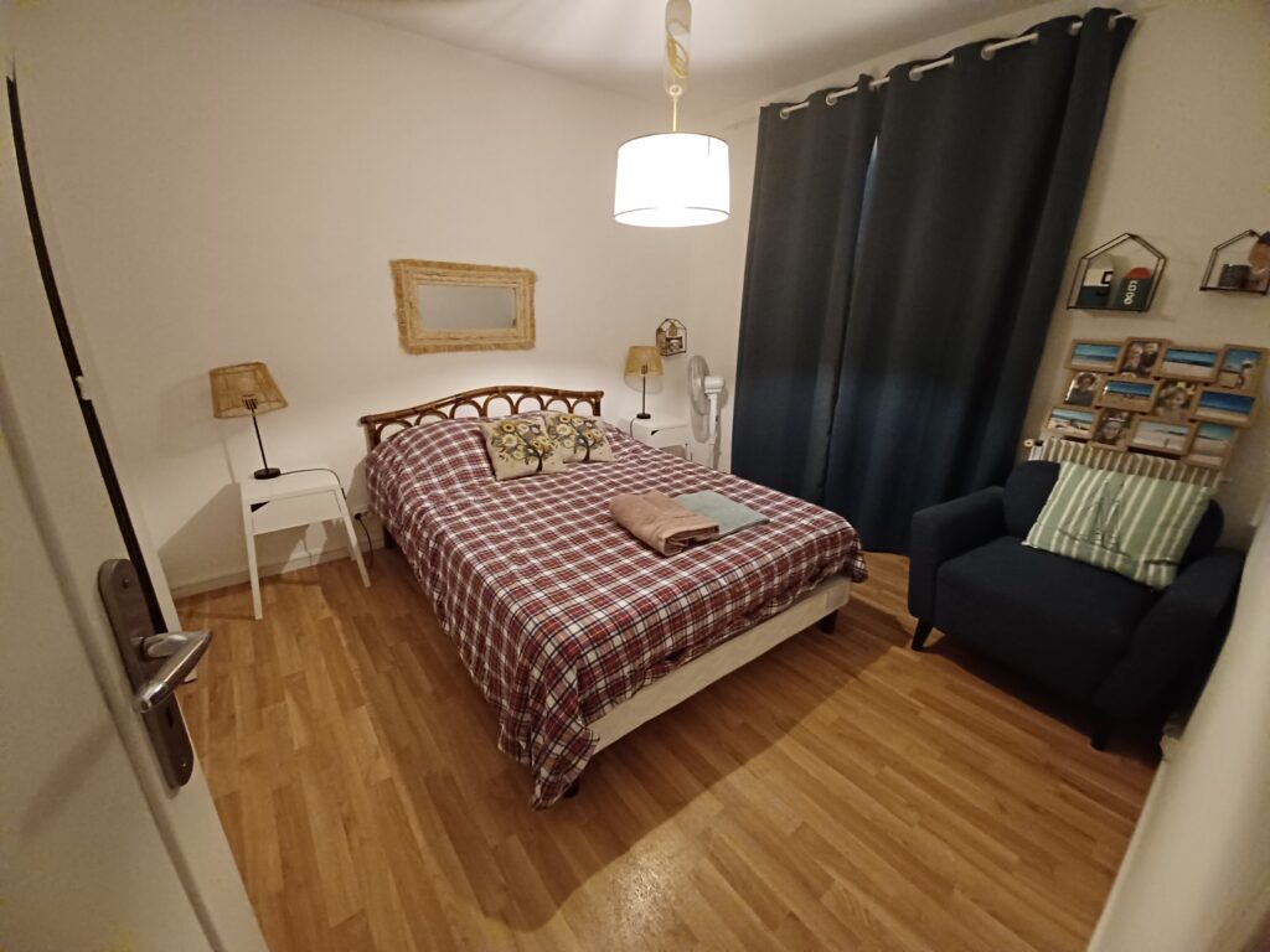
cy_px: 476
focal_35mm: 13
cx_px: 635
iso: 400
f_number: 2.2
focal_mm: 1.42
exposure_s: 1/14.3
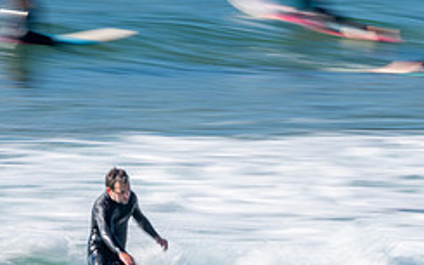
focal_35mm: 1444
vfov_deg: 0.9
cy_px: 302
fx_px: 16682
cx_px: 115
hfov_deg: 1.5
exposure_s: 1/20
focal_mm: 500
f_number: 22
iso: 31
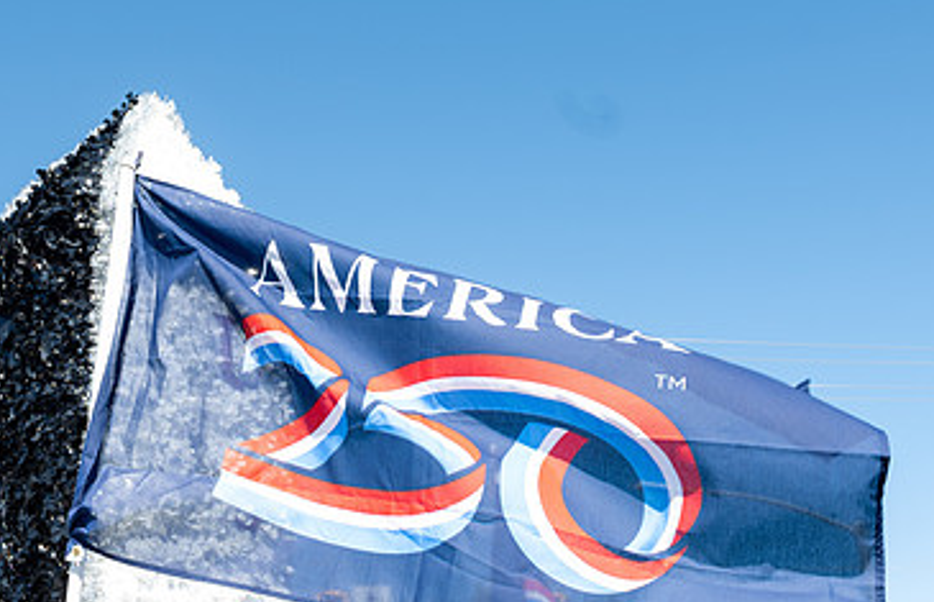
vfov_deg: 25.9
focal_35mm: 51
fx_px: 1309
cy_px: 275
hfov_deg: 39.0
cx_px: 345
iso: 100
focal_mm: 24
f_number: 5.6
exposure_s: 1/160
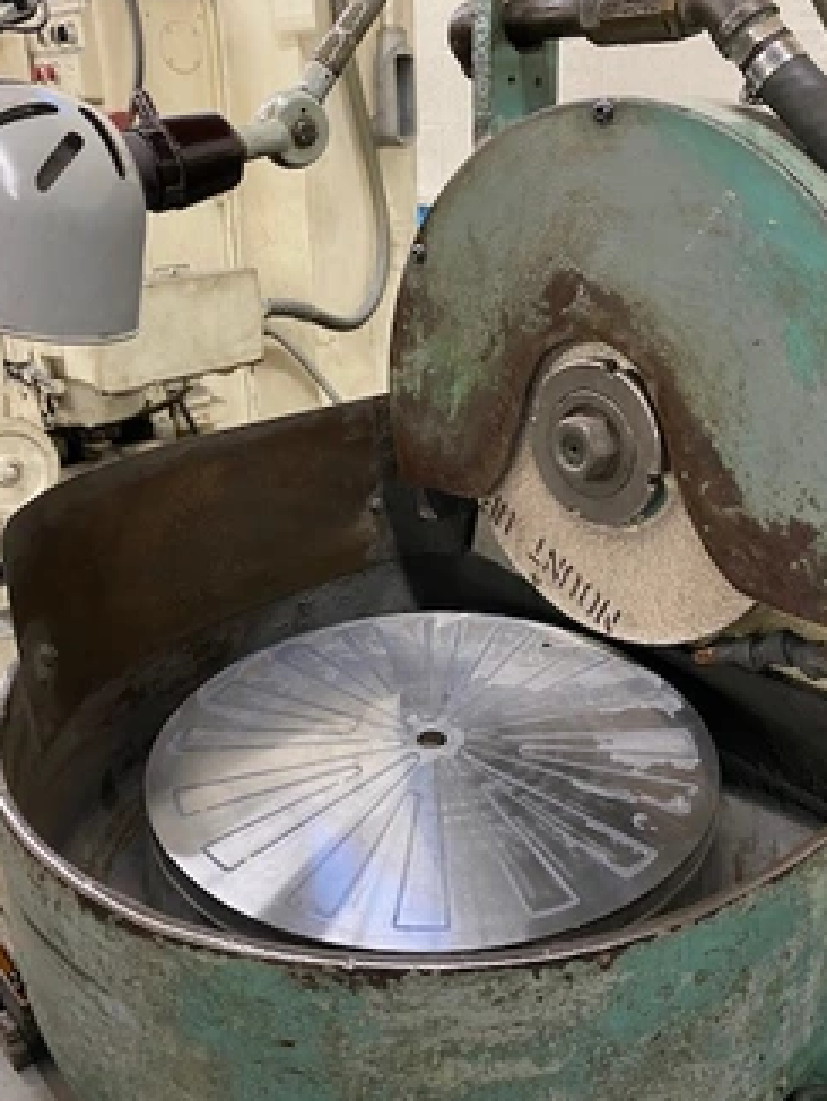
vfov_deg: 56.8
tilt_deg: -21.3
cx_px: 430
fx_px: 1019
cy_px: 515
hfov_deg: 44.2
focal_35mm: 32
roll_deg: +0.8
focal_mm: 4.25
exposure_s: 1/40
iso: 500
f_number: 1.8
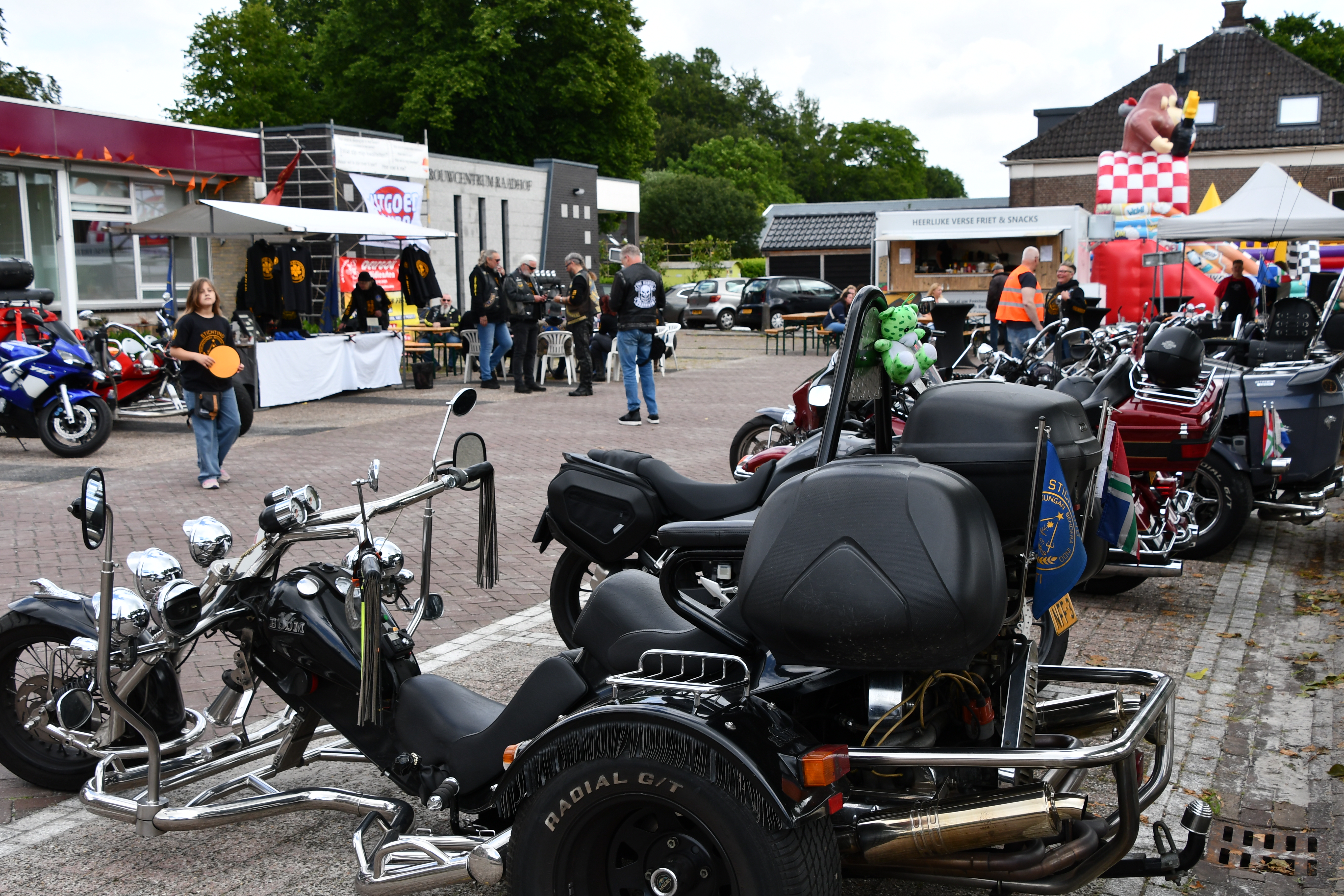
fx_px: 1493
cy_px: 448
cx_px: 677
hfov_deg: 48.5
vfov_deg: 33.4
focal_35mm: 40
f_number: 8
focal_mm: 26
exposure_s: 1/250
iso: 200
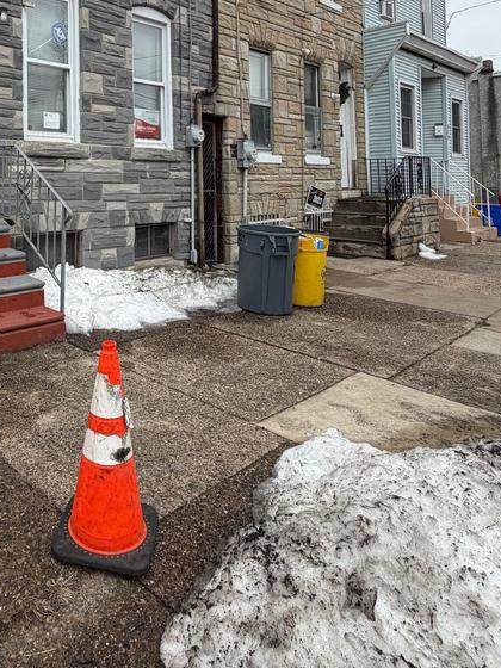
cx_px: 75
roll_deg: +0.5
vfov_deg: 61.6
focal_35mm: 27
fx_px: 521
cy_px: 167
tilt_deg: +0.0
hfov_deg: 47.5
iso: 40
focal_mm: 2.22
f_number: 2.2
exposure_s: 1/658
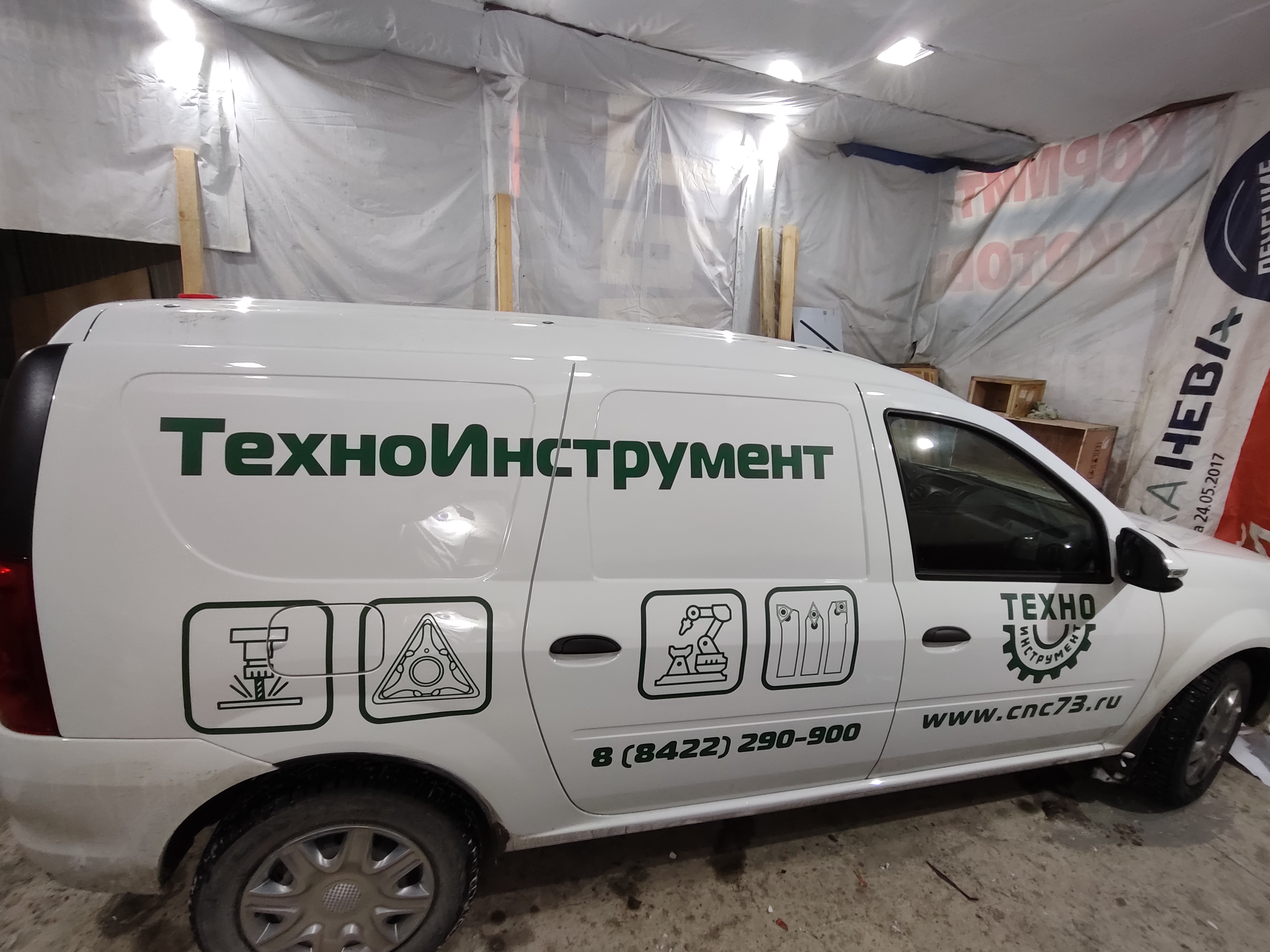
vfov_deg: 89.9
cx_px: 635
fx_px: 477
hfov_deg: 106.2
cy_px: 476
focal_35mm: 13
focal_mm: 1.66
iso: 227
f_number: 2.2
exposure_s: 1/50
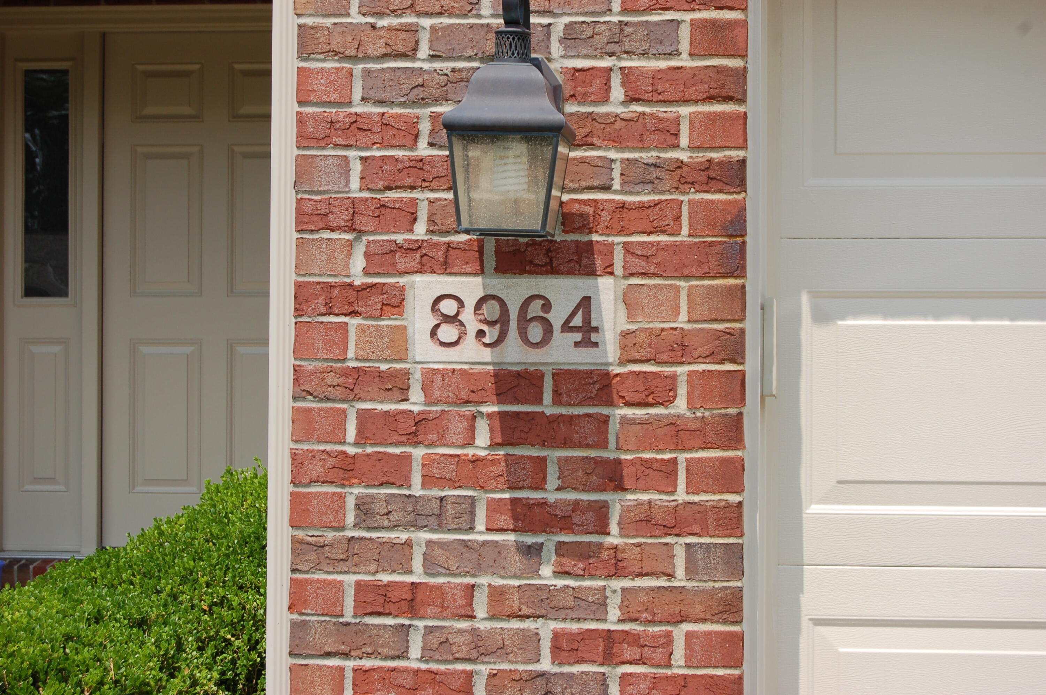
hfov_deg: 24.6
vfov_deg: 16.5
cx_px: 523
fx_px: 2395
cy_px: 348
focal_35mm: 82
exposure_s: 1/320
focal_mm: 55
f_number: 9
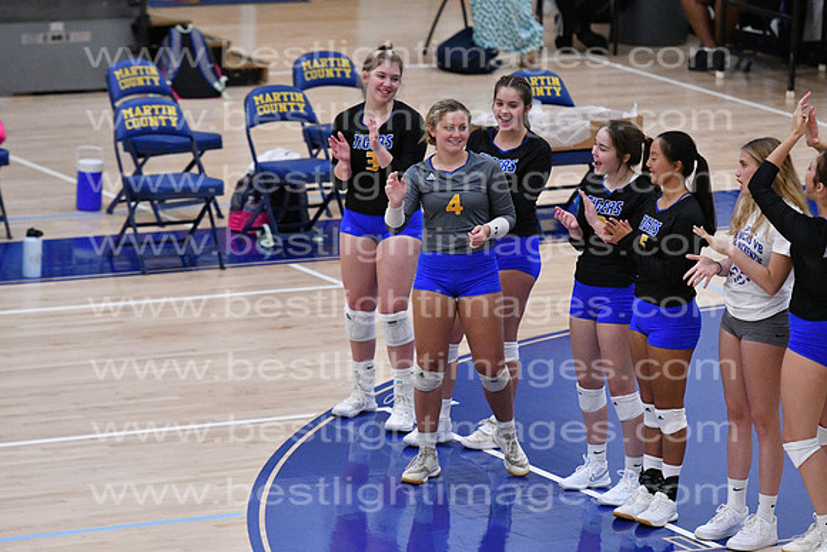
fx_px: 5514
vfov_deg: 5.7
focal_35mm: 240
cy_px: 276
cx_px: 414
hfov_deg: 8.6
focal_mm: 160
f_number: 3.2
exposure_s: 1/1250
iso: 6400
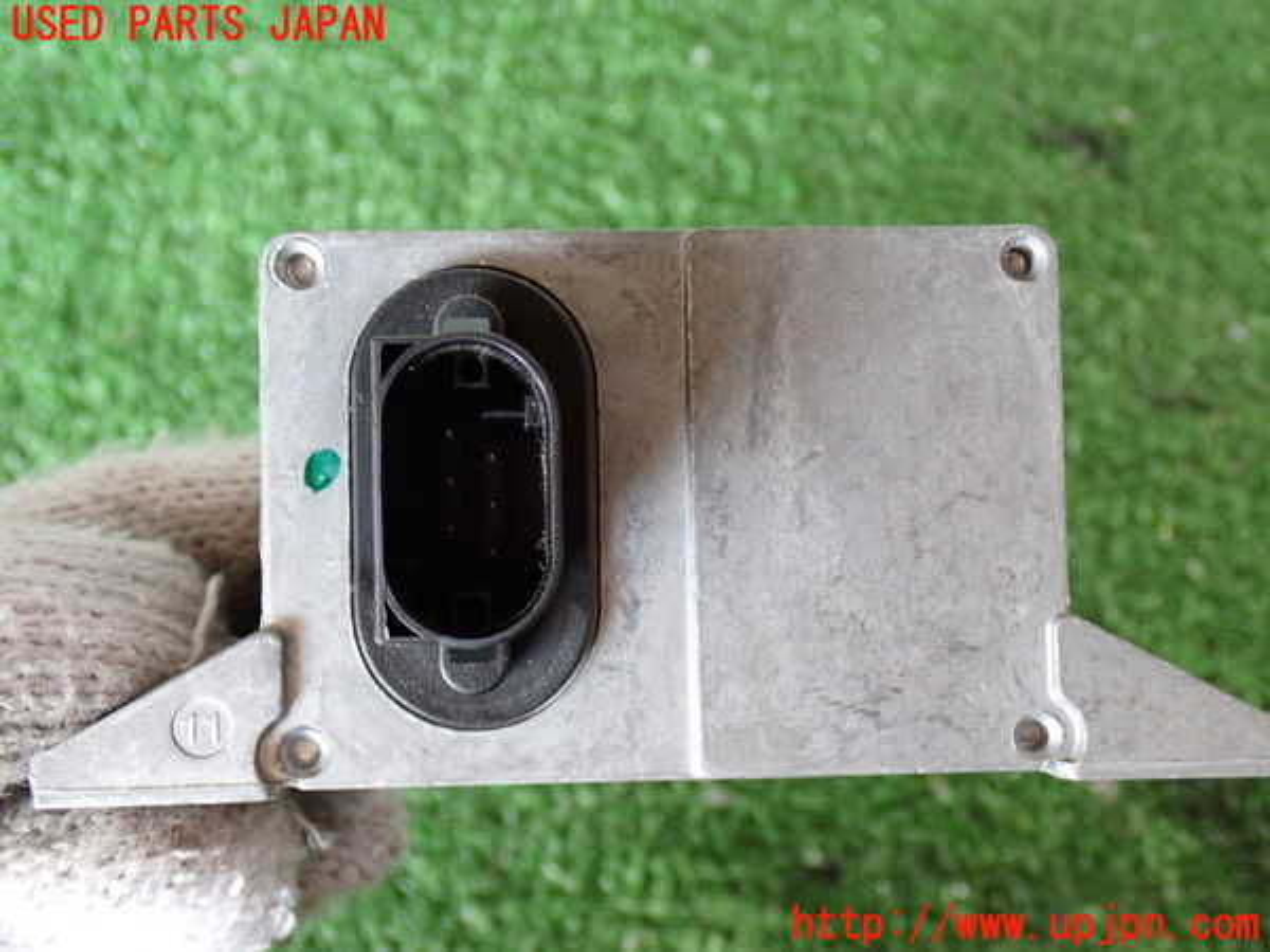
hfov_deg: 40.4
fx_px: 1724
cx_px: 635
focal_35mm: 47
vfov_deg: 30.9
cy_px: 476
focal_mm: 8.4
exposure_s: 1/50
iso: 400
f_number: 3.1
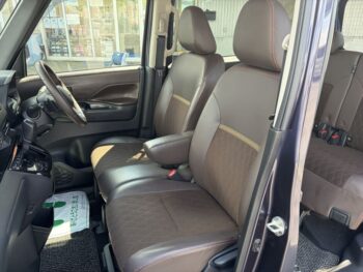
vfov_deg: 53.1
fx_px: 273
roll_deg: +2.7
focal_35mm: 26
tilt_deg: -21.1
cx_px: 182
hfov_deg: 67.3
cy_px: 136
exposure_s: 1/162
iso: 80
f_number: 1.6
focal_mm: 5.96
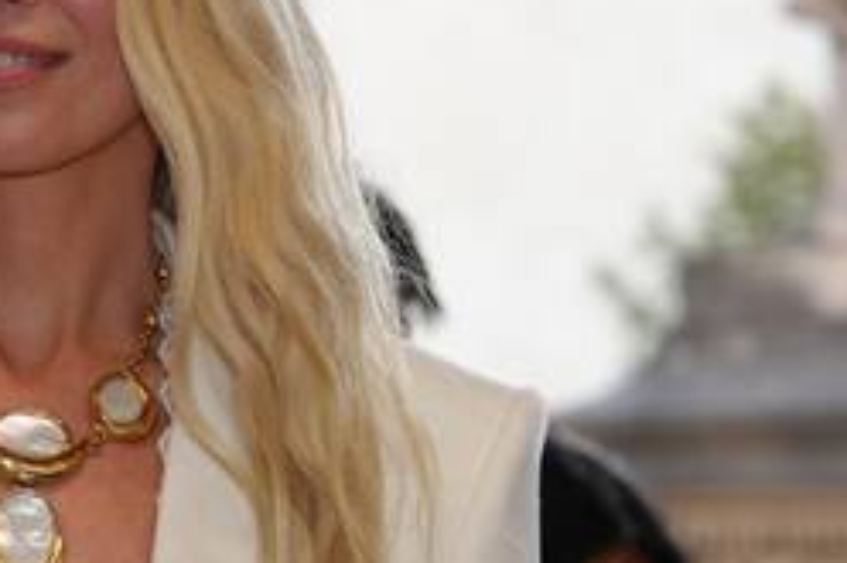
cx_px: -82
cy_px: 121
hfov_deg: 10.3
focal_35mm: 198
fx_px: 4655
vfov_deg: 6.9
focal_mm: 70
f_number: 4
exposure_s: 1/400
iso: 320
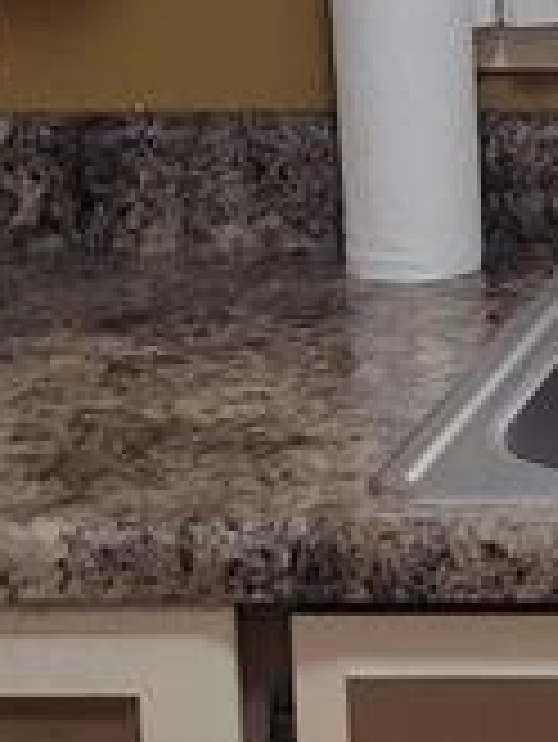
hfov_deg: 8.6
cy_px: 18
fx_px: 3456
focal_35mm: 161
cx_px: 1238
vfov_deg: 12.1
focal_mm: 5.4
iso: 250
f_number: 1.8
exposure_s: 1/120
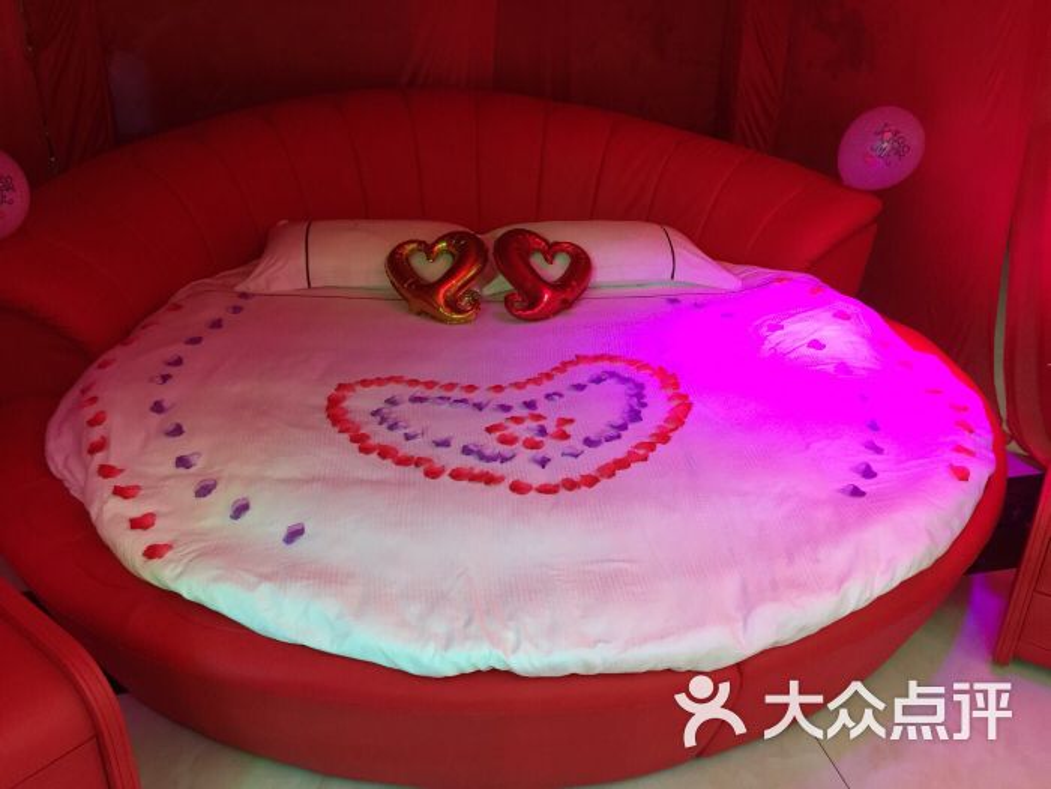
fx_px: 880
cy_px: 394
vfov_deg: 48.2
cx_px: 526
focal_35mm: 29
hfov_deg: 61.7
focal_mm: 4.15
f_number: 2.2
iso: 80
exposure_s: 1/15
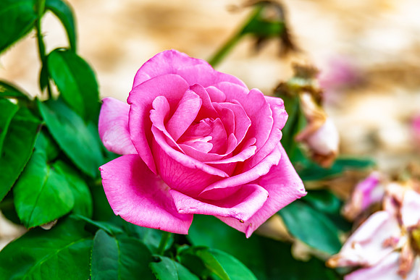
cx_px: 210
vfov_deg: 2.3
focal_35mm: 600
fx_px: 7001
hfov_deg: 3.4
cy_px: 140
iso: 800
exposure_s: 1/2000
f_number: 6.3
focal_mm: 600
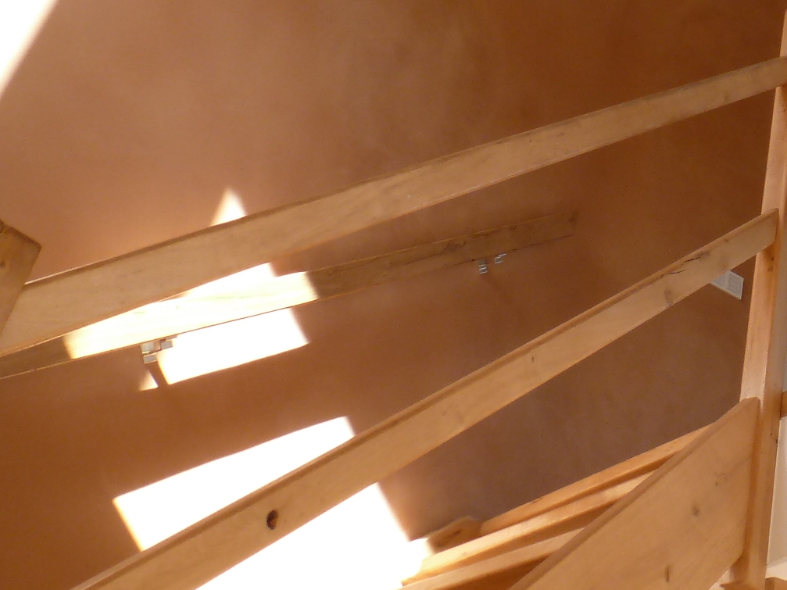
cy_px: 108
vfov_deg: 23.6
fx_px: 1387
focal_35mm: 61
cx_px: 986
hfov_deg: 27.2
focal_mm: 4.3
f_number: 3.3
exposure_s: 1/60
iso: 125
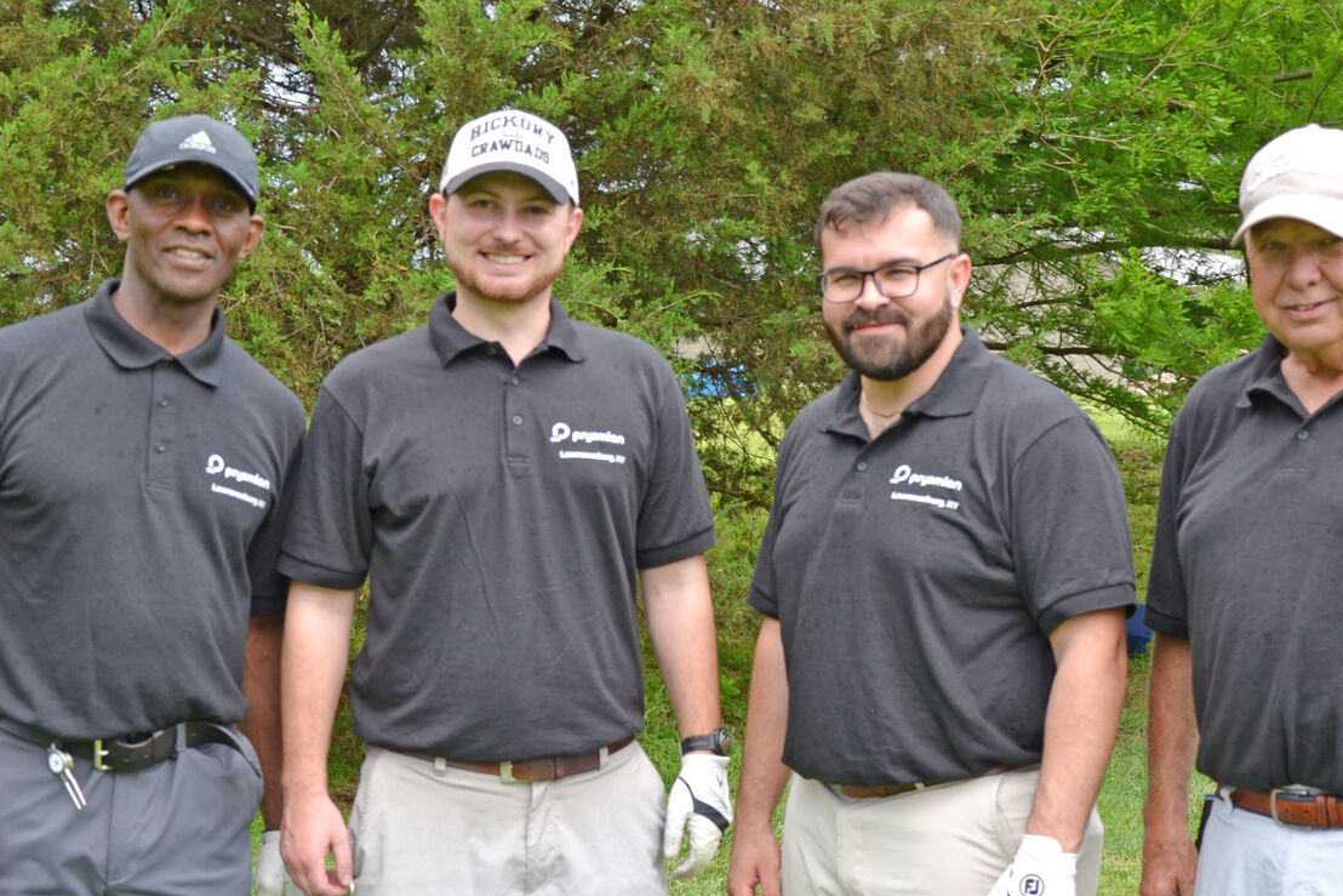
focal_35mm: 65
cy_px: 393
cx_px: 747
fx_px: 2425
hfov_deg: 30.9
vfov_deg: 20.9
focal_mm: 30
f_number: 5.6
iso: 110
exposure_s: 1/125
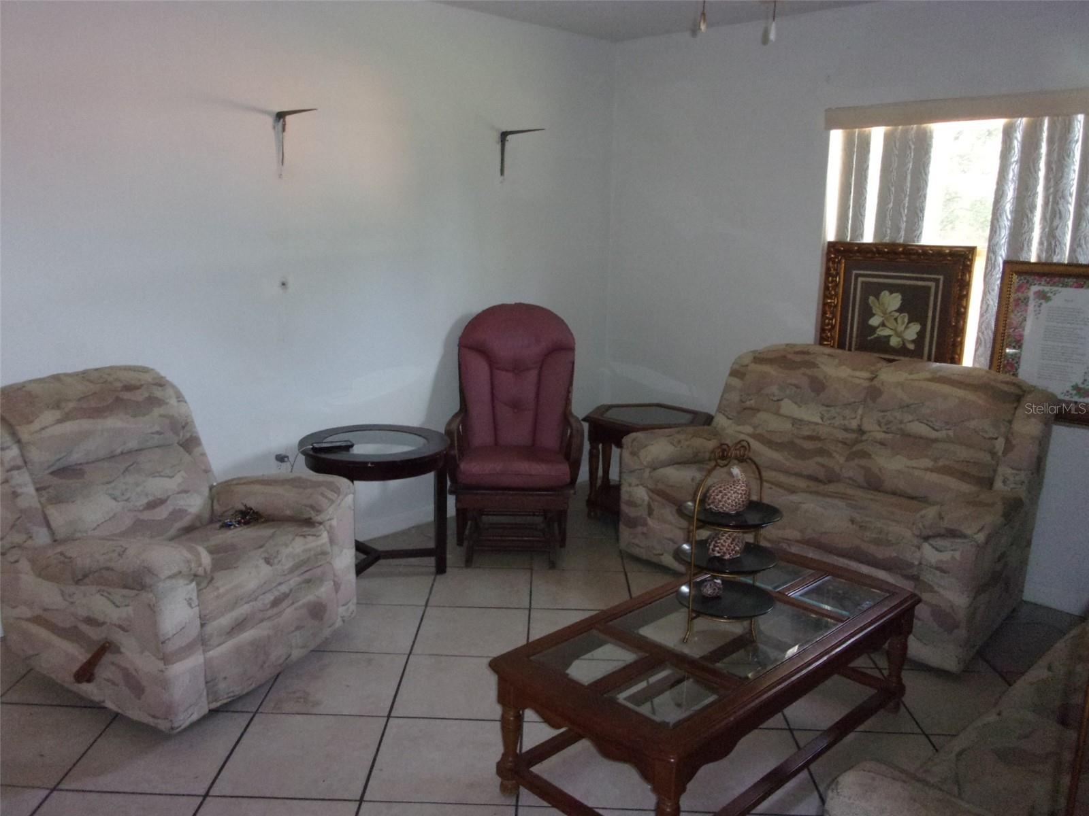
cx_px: 544
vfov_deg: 49.7
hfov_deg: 63.4
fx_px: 881
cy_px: 408
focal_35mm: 28
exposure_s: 1/34
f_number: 3.9
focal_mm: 5.1
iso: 400
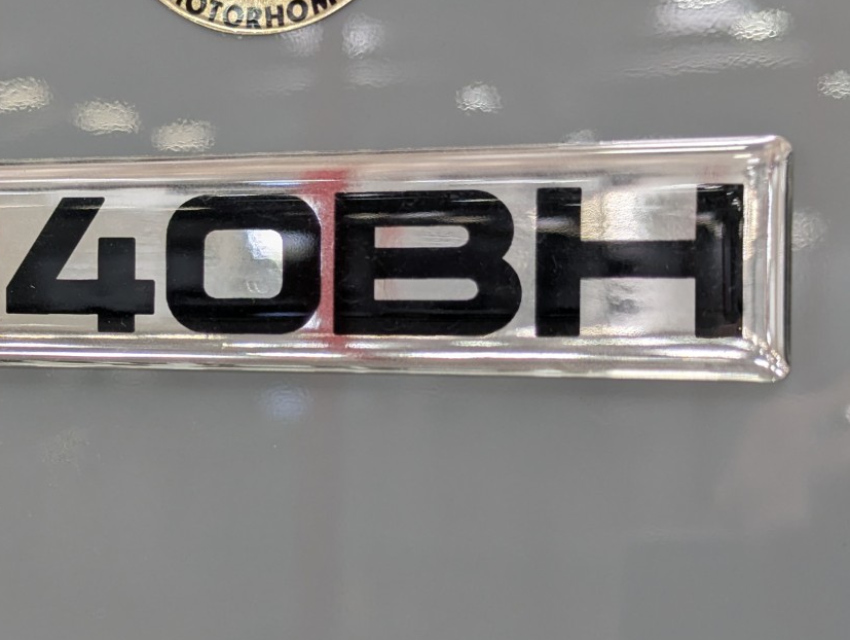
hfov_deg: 24.0
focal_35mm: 81
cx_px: 276
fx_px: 1991
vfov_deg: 18.2
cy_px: 369
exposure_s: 1/58.5
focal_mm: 6.81
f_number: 1.85
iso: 43
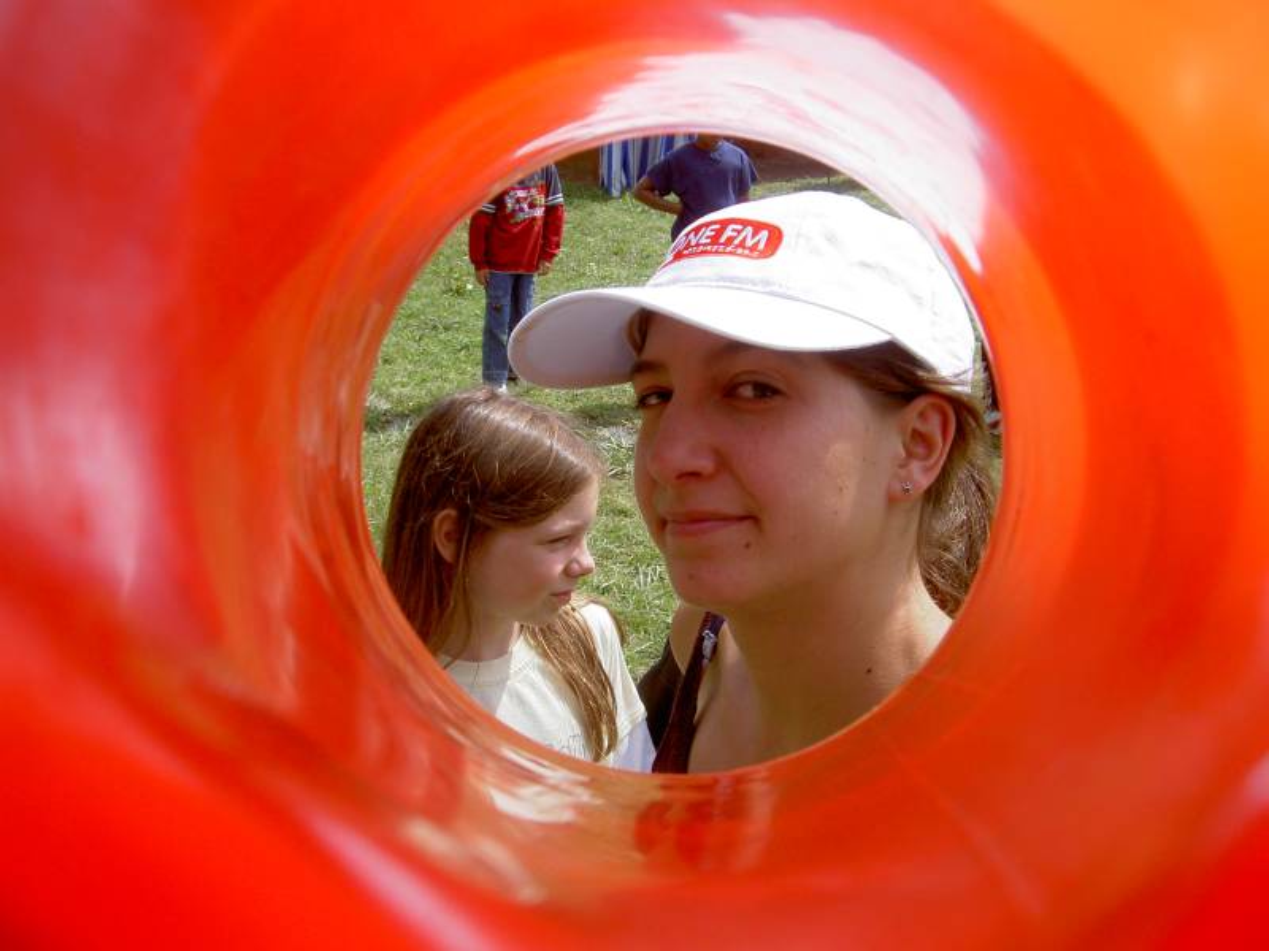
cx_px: 634
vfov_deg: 36.8
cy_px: 476
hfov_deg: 47.9
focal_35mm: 39
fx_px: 1430
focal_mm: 8
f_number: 4.7
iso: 100
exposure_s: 1/500
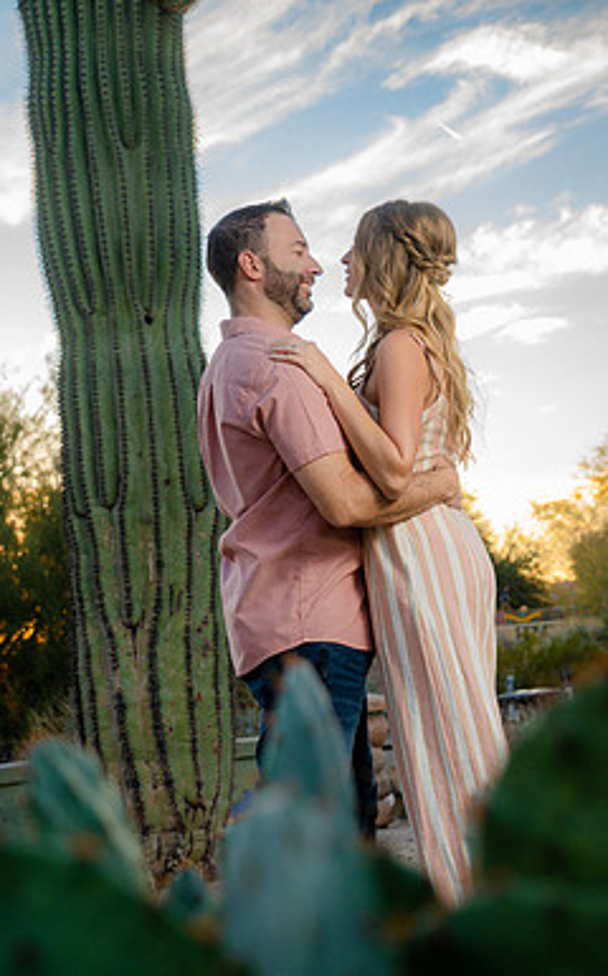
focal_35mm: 63
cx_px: 540
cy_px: 488
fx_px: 1673
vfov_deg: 32.5
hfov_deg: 20.2
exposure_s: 1/200
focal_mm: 41
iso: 400
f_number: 4
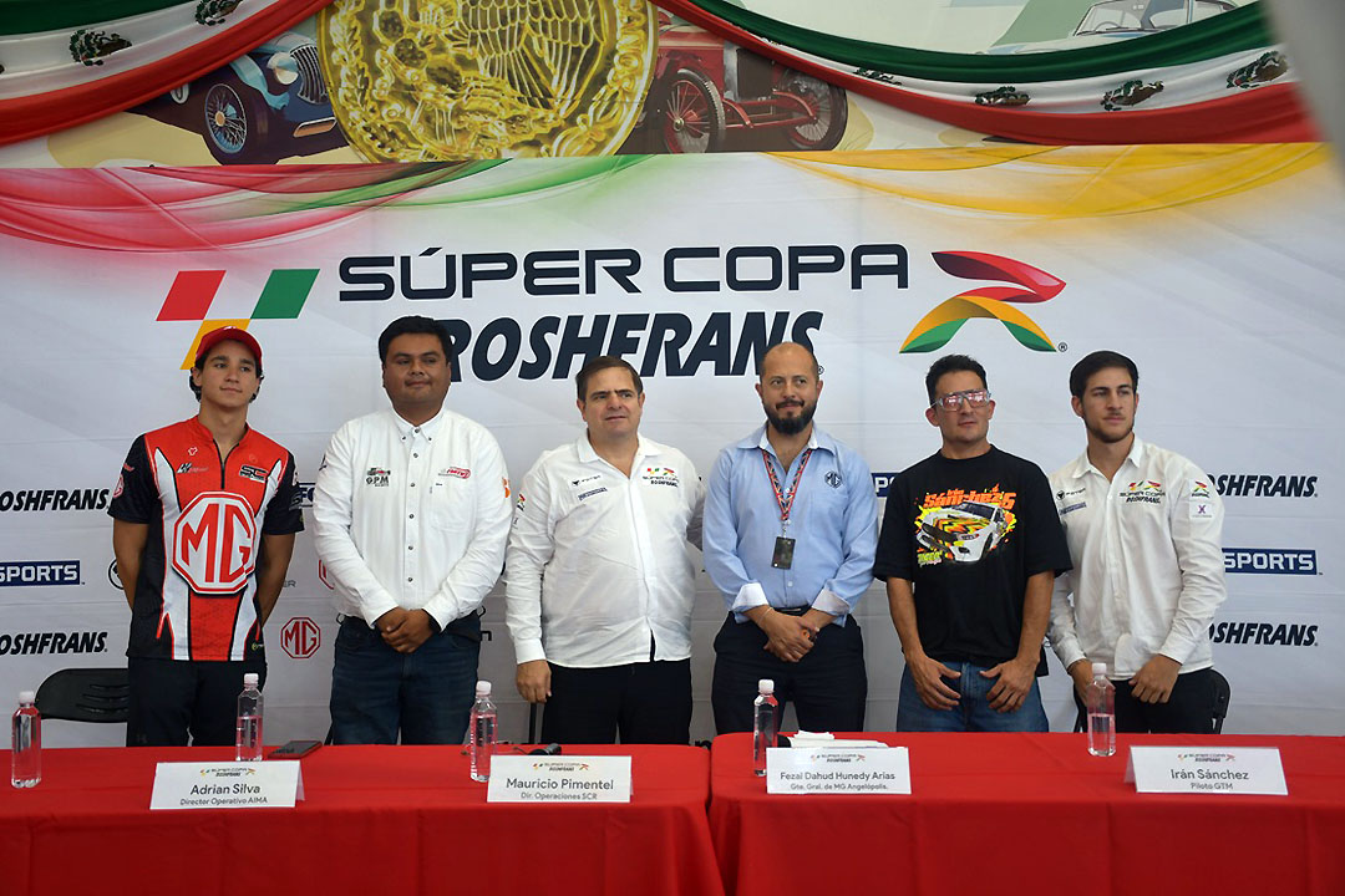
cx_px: 672
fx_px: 1681
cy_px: 448
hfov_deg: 43.6
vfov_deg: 29.9
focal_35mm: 45
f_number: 4
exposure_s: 1/160
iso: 200
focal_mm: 30
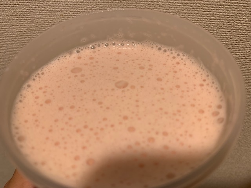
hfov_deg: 67.3
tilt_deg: -41.1
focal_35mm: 26
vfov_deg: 53.1
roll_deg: -0.1
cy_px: 94
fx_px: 189
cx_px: 126
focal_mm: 4.25
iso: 64
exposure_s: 1/50
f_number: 1.8
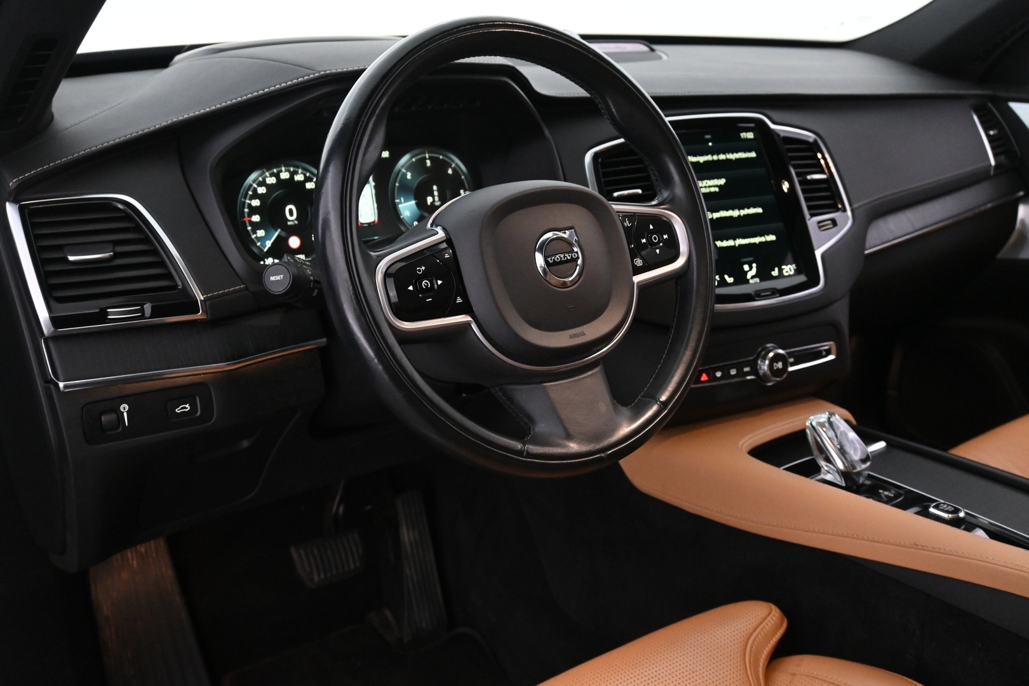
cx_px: 514
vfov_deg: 39.1
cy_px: 343
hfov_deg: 56.1
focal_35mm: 34
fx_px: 965
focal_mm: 22.5
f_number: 4
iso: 2500
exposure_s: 1/40
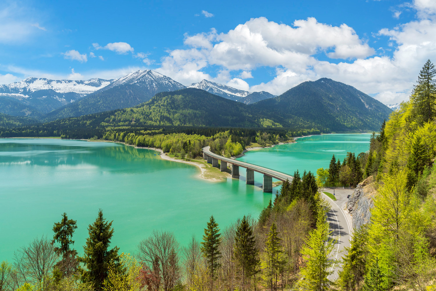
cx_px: 218
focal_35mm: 26
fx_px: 315
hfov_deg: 69.4
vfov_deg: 49.6
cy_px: 146
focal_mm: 26
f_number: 9
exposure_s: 1/125
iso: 200
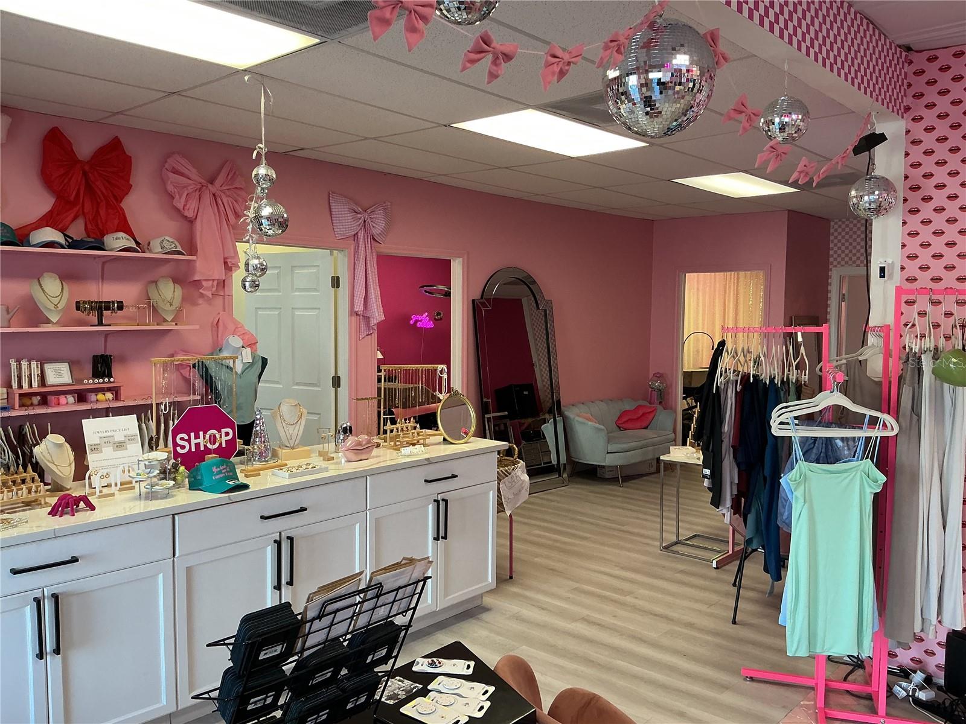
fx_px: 809
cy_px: 362
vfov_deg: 48.2
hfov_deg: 61.7
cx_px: 483
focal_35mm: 29
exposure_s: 1/60
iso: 64
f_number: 1.8
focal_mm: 3
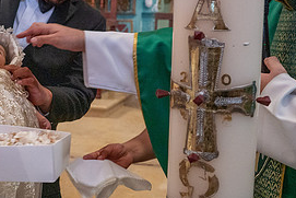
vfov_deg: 18.2
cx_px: 33
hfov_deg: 26.1
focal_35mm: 75
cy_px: 75
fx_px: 617
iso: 2500
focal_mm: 35
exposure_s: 1/100
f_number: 5
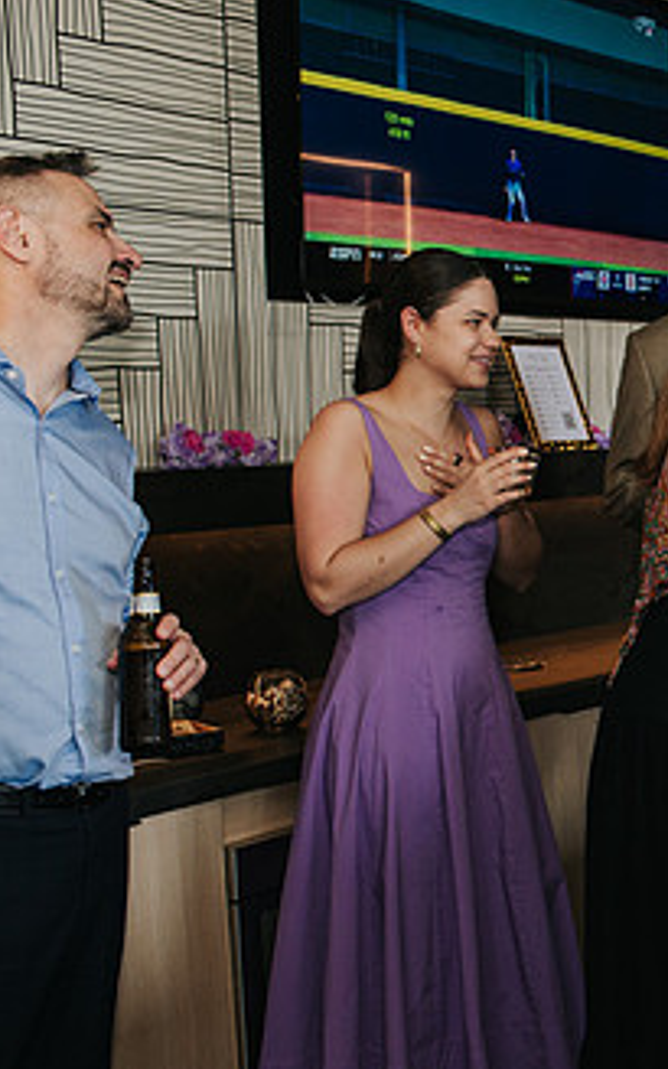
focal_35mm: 63
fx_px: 1835
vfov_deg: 32.5
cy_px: 574
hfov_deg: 18.9
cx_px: 912
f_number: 3.5
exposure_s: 1/200
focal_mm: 35
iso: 1000
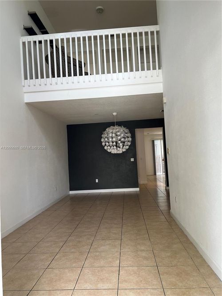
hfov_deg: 53.0
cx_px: 111
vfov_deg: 67.3
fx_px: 222
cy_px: 148
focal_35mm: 26
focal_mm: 5.7
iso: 80
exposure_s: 1/121
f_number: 1.5
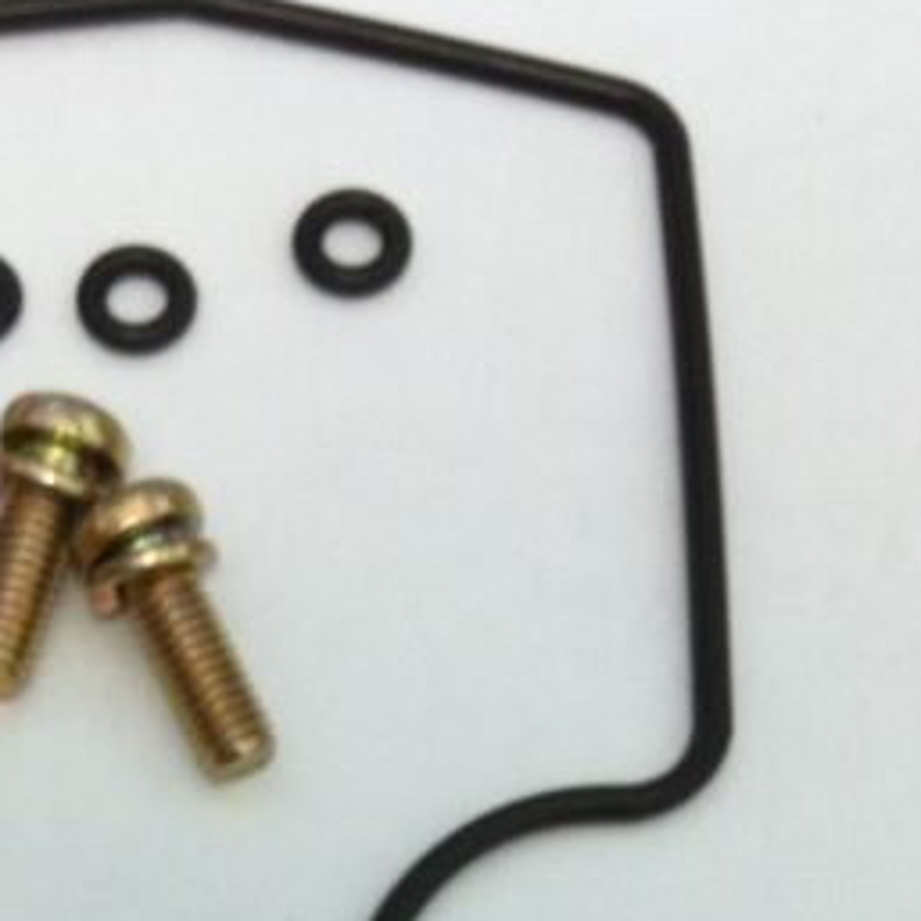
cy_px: 1595
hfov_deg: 14.0
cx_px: 48
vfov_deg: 13.0
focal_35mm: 123
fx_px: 3702
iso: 80
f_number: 2.8
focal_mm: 3.85
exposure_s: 1/17
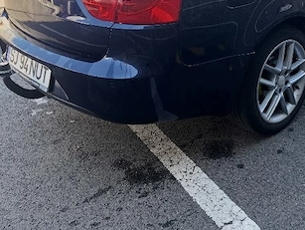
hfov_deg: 41.0
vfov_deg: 30.8
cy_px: 24
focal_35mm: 45
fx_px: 397
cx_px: 223
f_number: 1.6
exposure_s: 1/101
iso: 50
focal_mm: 6.14
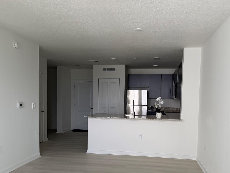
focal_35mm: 31
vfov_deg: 45.0
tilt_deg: -3.1
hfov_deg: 58.3
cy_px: 109
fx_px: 206
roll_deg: +0.0
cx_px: 120
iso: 64
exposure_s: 1/268
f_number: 1.78
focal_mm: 6.76
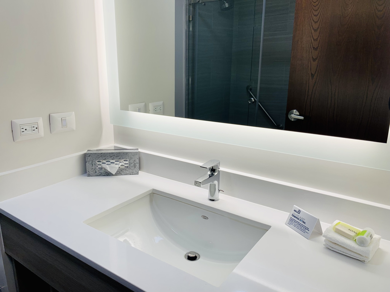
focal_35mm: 26
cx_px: 195
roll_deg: -0.5
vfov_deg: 53.1
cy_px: 146
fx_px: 293
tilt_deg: -15.3
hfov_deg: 67.3
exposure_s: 1/173
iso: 25
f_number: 1.8
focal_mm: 4.25
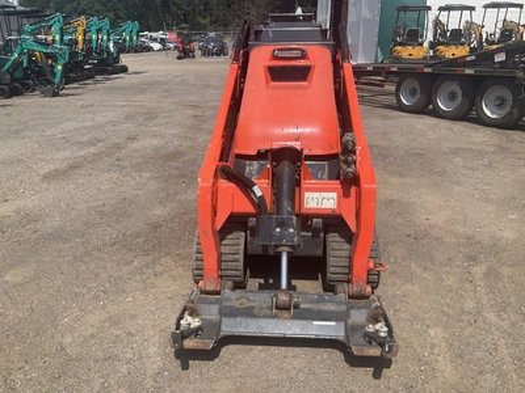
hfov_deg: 61.7
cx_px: 262
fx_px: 440
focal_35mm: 29
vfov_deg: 48.2
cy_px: 196
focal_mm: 3
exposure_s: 1/1984
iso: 25
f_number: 1.8
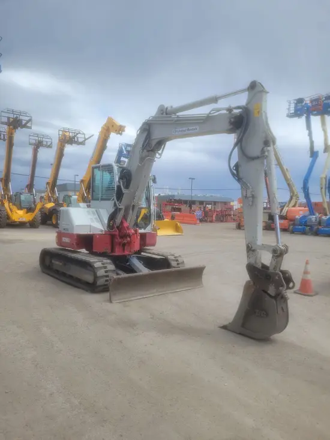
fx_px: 330
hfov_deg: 53.1
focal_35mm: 26
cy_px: 220
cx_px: 165
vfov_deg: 67.3
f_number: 1.8
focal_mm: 5.4
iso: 40
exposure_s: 1/1804
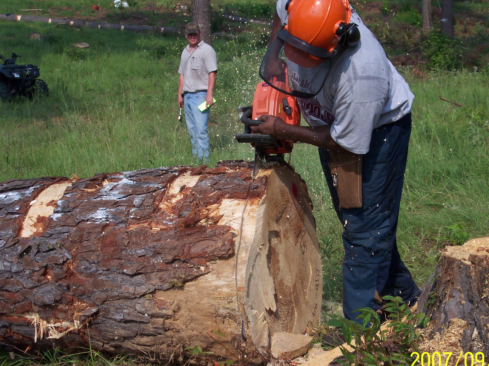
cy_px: 203
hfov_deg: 27.0
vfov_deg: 20.4
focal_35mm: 72
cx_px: 266
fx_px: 1017
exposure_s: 1/500
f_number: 5.6
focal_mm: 13.3
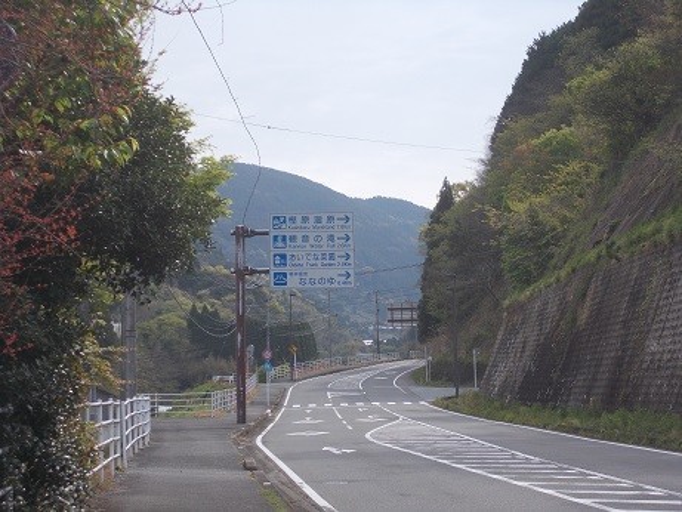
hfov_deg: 19.8
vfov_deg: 14.9
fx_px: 1951
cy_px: 256
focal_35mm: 99
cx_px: 341
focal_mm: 17.6
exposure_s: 1/250
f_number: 5.5
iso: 80
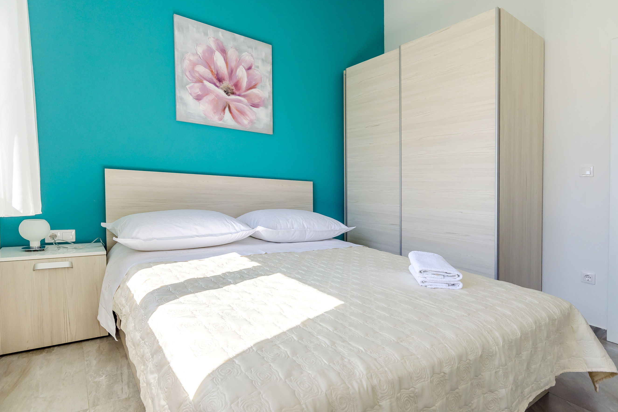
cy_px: 205
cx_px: 304
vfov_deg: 64.5
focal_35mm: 19
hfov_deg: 86.9
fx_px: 326
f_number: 8
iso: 100
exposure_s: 1/250
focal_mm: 12
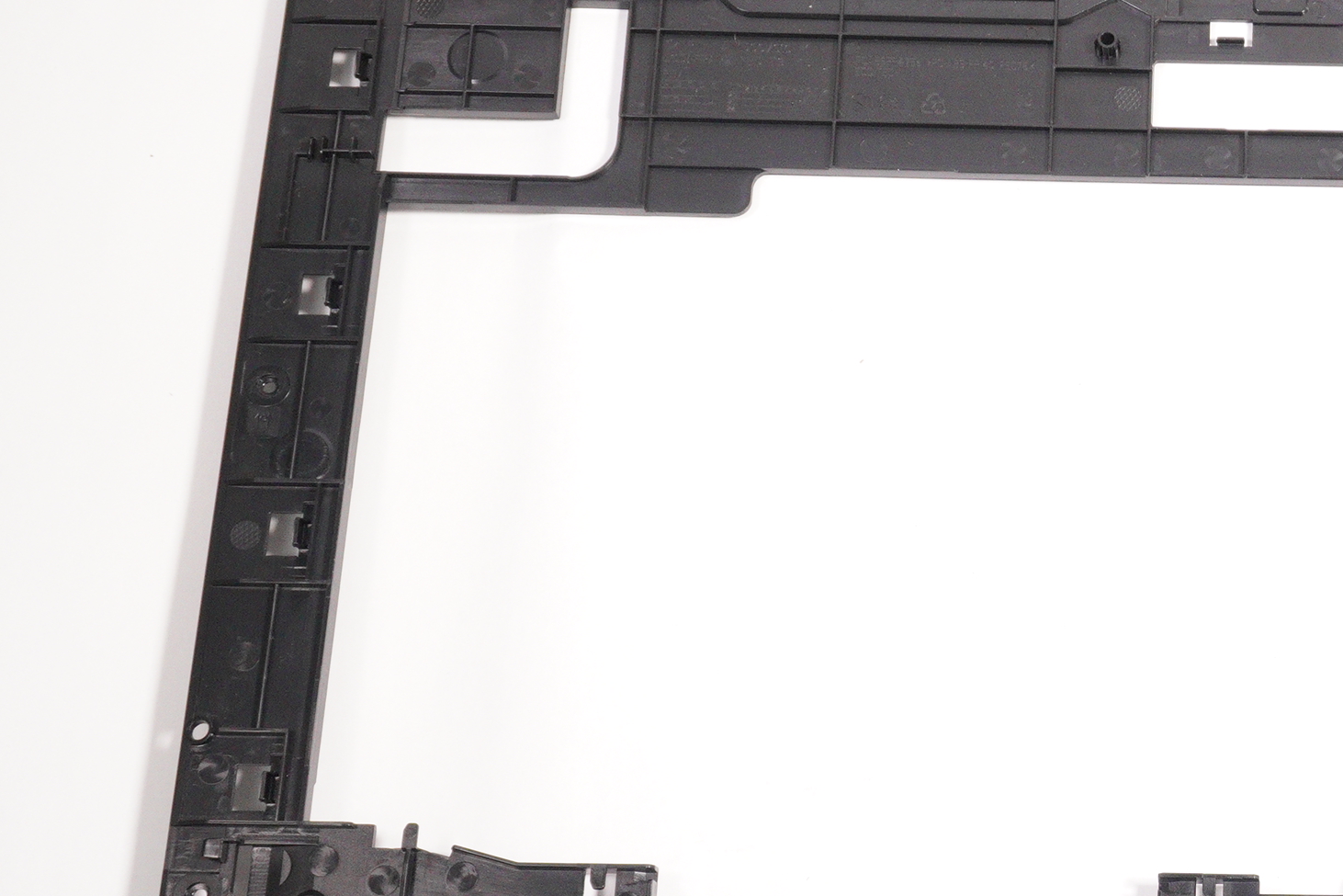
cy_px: 601
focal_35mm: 74
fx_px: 2761
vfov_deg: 18.4
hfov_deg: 26.0
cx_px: 1339
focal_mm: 24
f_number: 5.6
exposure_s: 1/200
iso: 1600
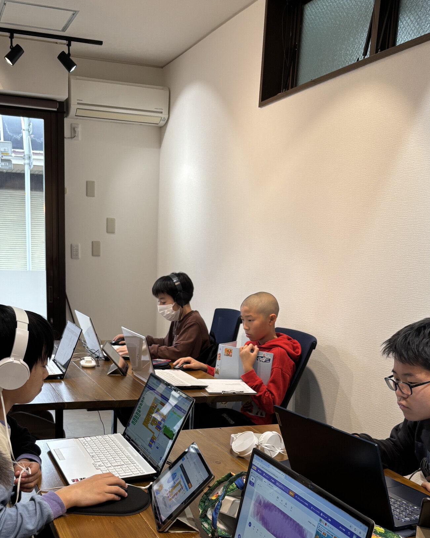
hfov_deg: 37.1
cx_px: 164
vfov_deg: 44.3
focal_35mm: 40
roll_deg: -2.4
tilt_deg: -13.7
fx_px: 636
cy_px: 403
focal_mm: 5.96
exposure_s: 1/60
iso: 80
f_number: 1.6
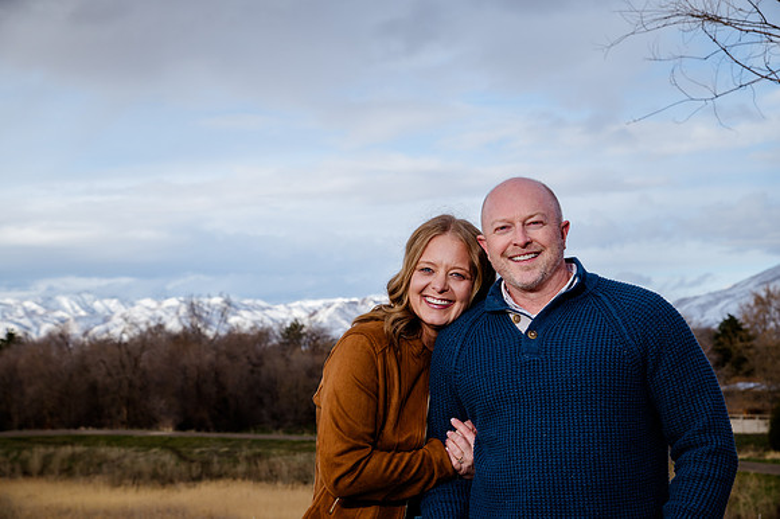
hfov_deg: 28.9
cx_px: 390
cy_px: 260
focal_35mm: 70
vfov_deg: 19.4
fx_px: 1516
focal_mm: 70
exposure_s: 1/200
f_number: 9
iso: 250
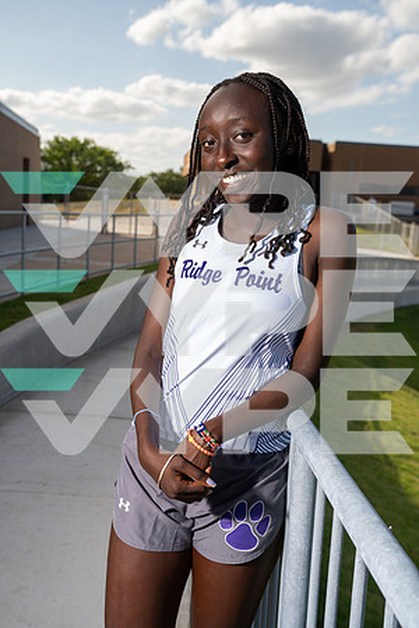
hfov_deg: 35.1
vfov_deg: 50.7
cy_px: 314
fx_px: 663
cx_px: 210
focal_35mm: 38
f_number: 5.6
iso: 100
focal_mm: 38
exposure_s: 1/250
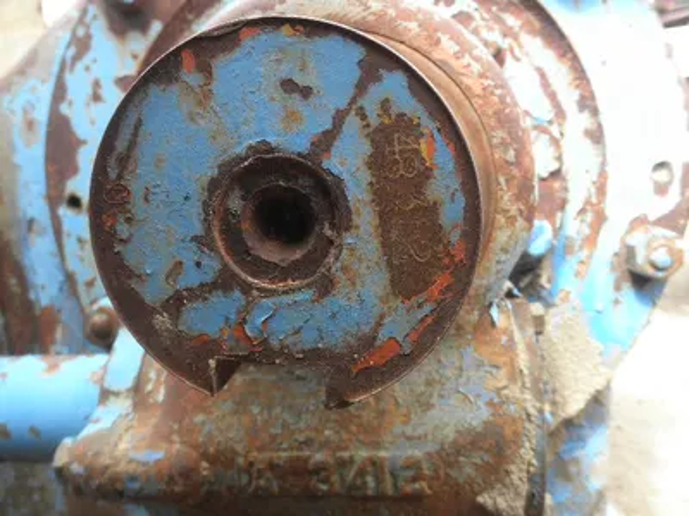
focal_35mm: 28
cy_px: 258
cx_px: 344
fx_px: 557
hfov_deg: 63.4
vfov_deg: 49.7
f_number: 3
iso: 64
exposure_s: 1/80
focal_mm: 5
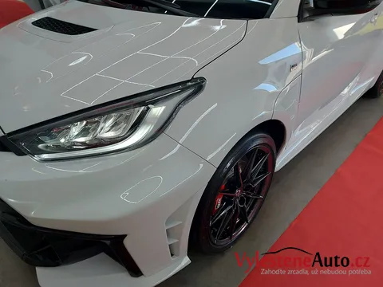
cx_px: 192
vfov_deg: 56.8
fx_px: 266
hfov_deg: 71.6
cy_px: 144
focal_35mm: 24
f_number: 1.8
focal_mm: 5.23
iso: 40
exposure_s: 1/100
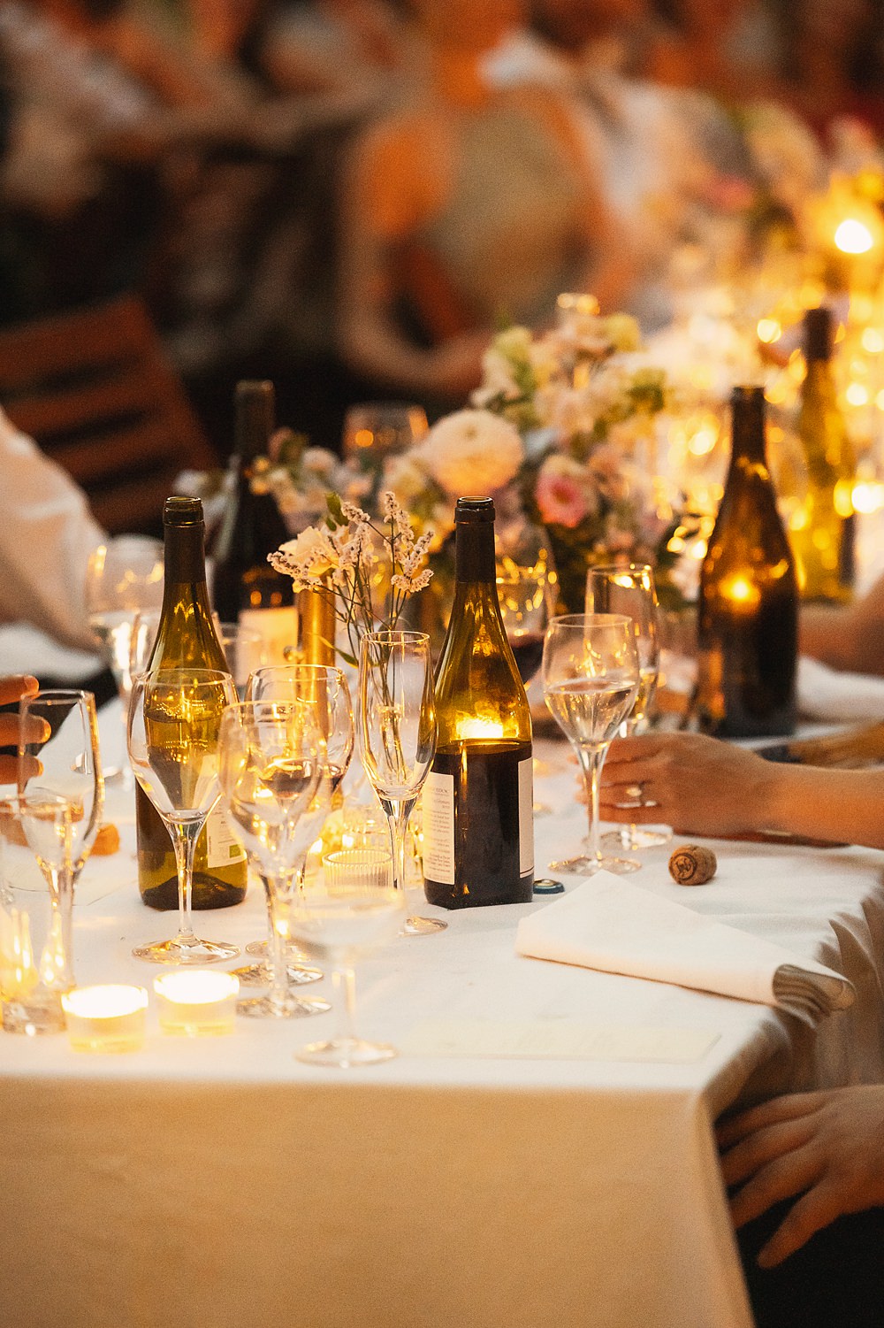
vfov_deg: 12.5
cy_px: 664
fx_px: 6080
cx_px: 442
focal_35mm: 165
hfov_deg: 8.3
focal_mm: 165
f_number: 2.8
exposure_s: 1/160
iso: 5000
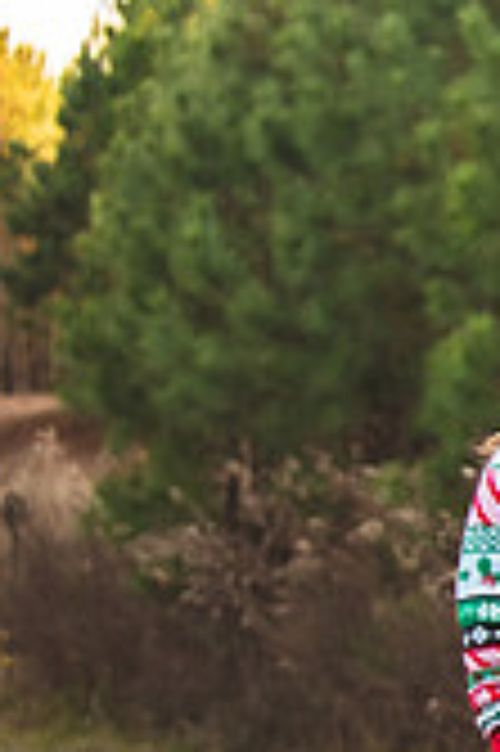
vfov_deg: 8.5
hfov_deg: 5.4
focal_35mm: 243
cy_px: 385
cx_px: 1284
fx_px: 5073
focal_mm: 70
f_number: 2.8
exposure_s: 1/320
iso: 800
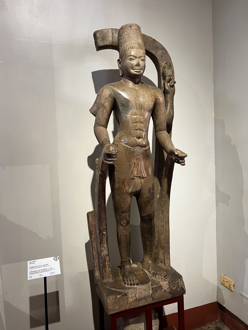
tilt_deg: -2.5
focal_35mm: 26
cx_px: 124
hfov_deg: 53.1
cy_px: 165
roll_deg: +2.2
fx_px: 248
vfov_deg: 67.3
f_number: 1.5
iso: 125
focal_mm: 5.7
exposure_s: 1/66
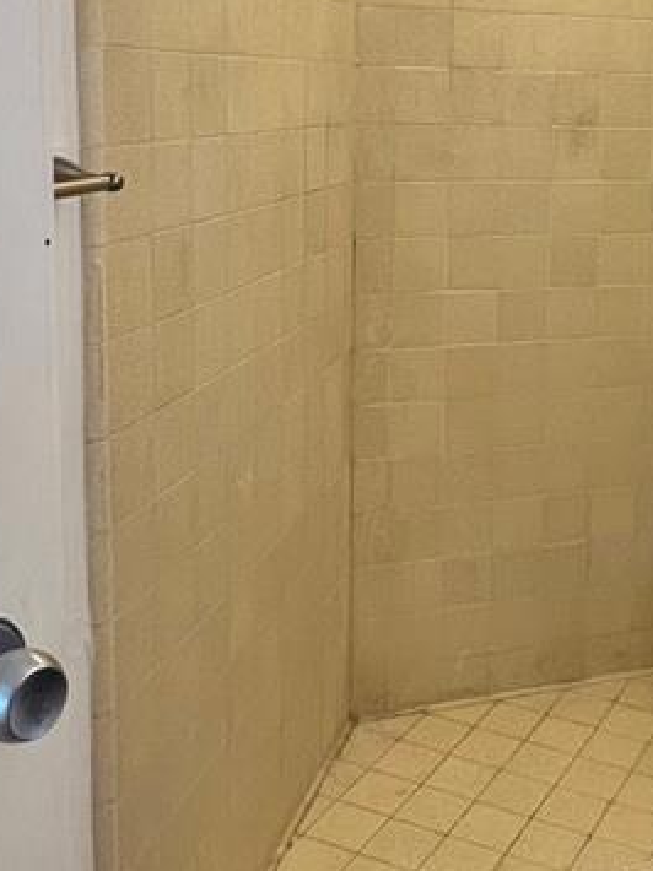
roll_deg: -1.0
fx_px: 1107
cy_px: 228
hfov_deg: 32.0
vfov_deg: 41.8
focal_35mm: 44
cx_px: 518
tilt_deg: -7.8
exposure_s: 1/120
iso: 250
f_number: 1.8
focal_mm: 1.57
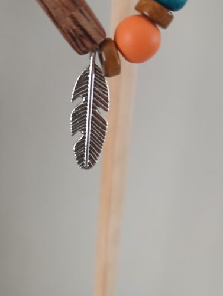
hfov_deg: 33.5
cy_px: 180
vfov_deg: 43.6
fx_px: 369
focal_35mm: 43
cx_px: 93
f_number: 1.8
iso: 500
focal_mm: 3.98
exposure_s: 1/25
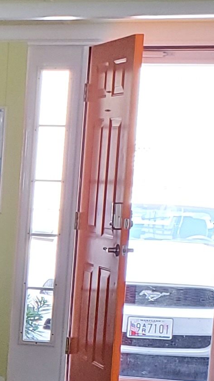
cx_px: -377
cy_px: 369
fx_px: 1382
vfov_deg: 15.4
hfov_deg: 7.9
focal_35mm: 137
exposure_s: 1/54
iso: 250
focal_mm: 4.3
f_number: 2.4
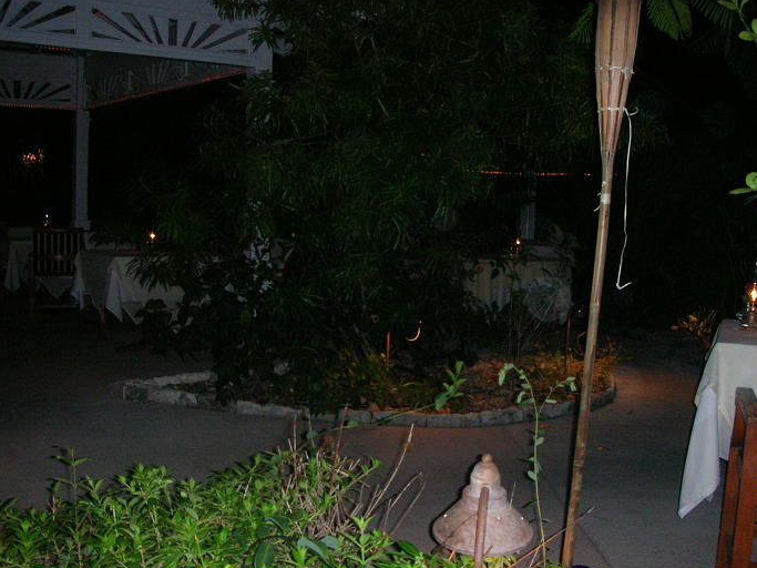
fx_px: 896
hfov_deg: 45.8
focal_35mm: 41
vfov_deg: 35.1
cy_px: 310
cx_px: 362
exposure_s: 1/60.1
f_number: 3
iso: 200
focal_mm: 5.8
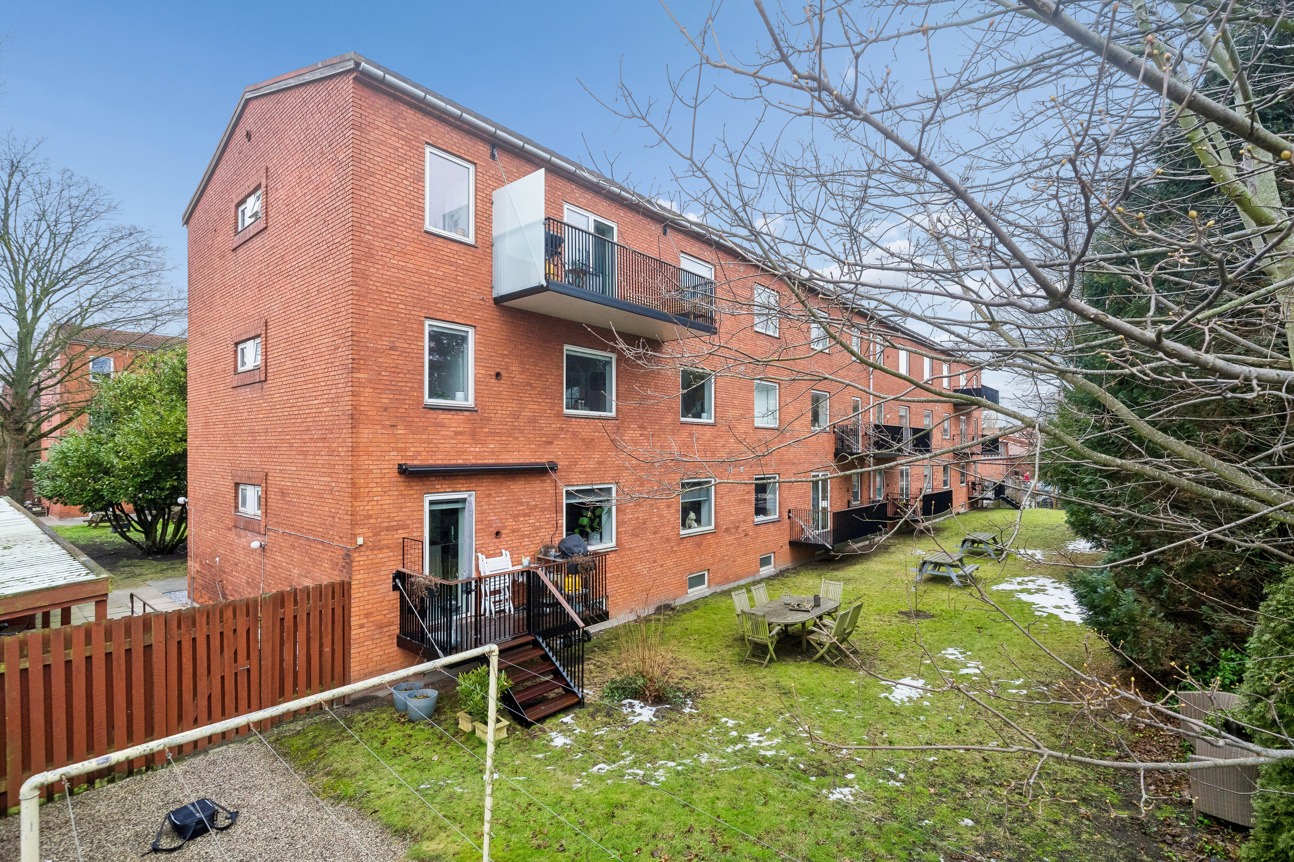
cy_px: 431
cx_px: 647
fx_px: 539
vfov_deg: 77.3
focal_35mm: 15
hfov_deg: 100.4
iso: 800
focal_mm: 15
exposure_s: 1/125
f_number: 8
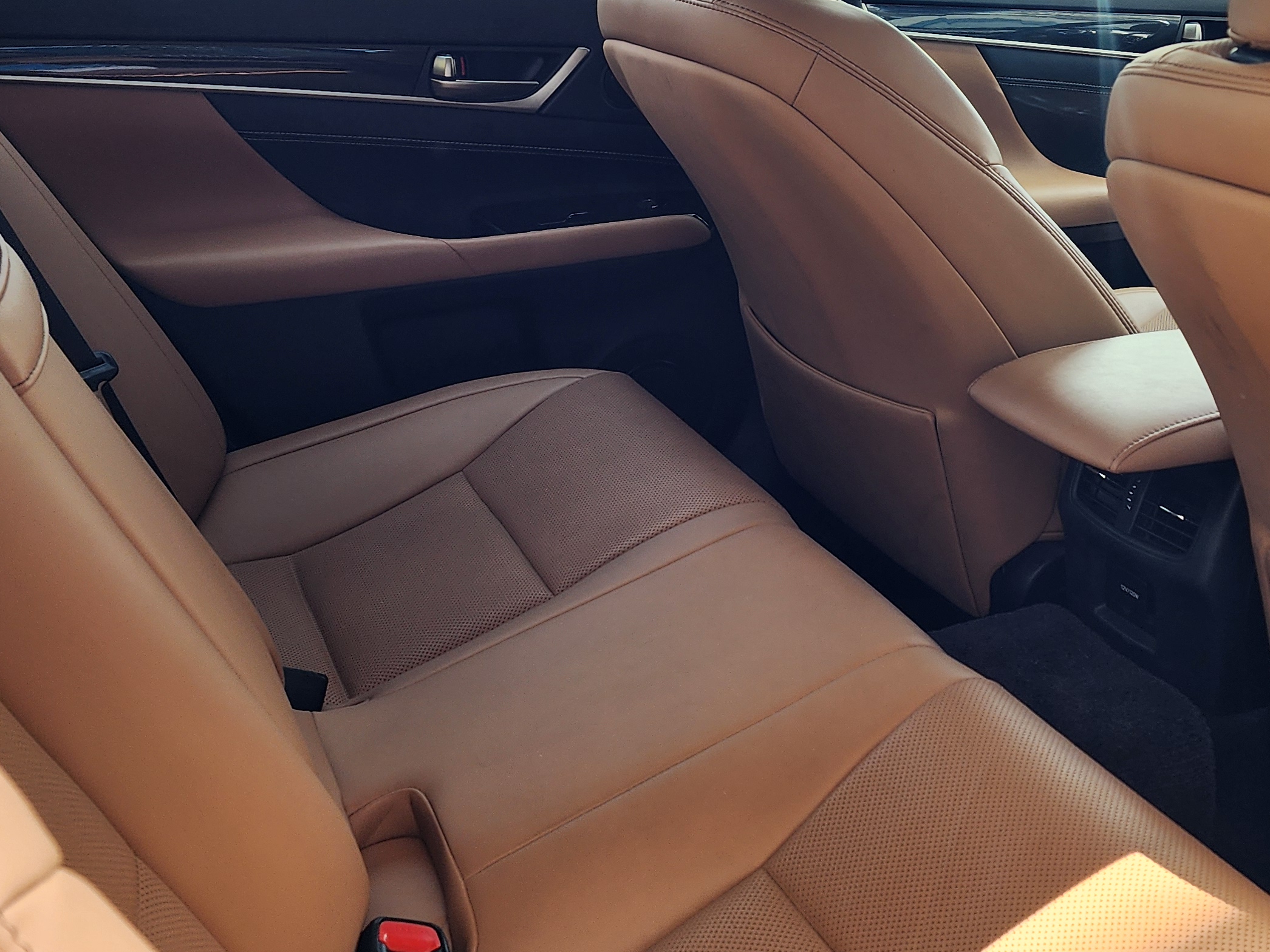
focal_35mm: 44
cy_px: 220
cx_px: 811
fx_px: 1614
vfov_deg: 32.2
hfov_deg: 42.5
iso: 80
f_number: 1.8
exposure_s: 1/180
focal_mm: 6.4
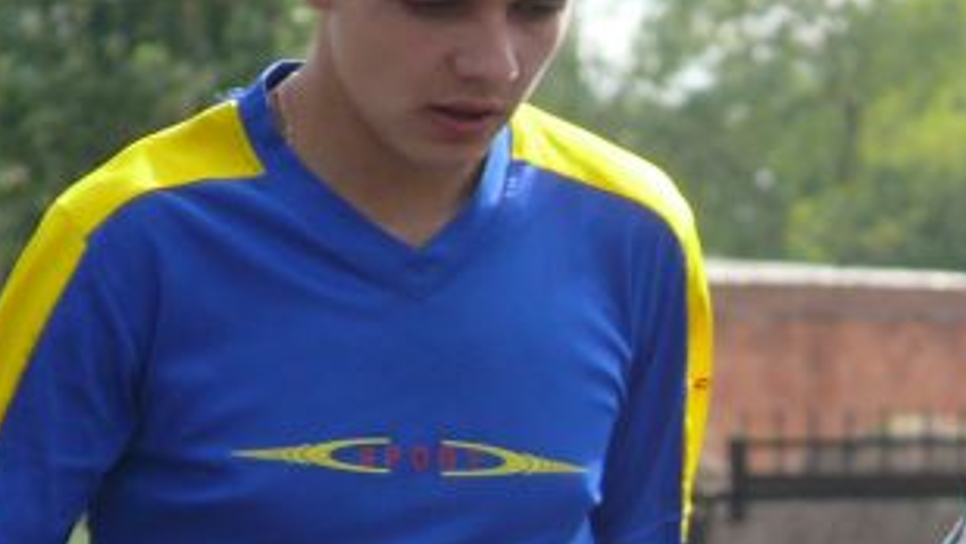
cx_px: 331
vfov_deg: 1.3
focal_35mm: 955
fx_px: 24468
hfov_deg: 2.3
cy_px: 78
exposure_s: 1/250
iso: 100
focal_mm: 57.2
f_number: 5
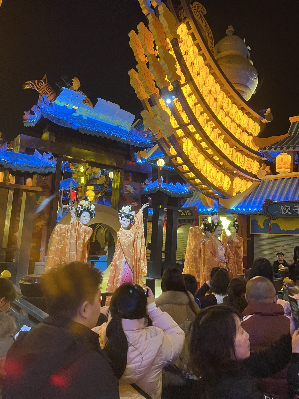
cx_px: 150
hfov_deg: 53.1
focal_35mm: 26
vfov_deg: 67.3
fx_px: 299
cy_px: 200
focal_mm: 5.1
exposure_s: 1/60
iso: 400
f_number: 1.6
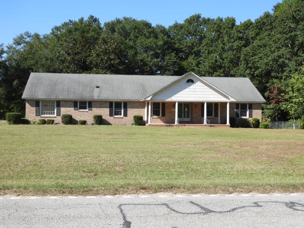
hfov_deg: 43.9
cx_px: 152
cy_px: 114
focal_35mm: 43
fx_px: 378
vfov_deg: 33.6
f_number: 3.2
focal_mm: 7.7
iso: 100
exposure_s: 1/1000
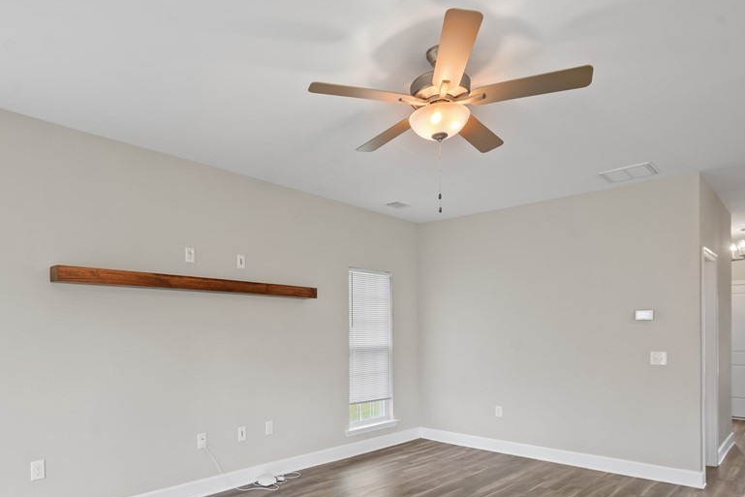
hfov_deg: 73.3
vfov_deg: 52.3
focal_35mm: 24
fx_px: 497
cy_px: 325
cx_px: 317
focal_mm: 17
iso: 2500
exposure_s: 1/30
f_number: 8
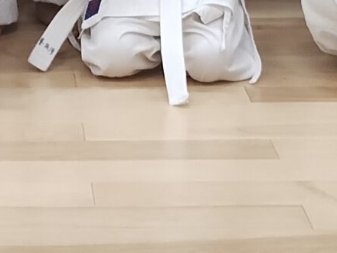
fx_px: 1589
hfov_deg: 12.0
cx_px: -2
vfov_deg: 8.4
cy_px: -344
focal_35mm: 163
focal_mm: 4.27
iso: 888
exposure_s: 1/60
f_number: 1.8
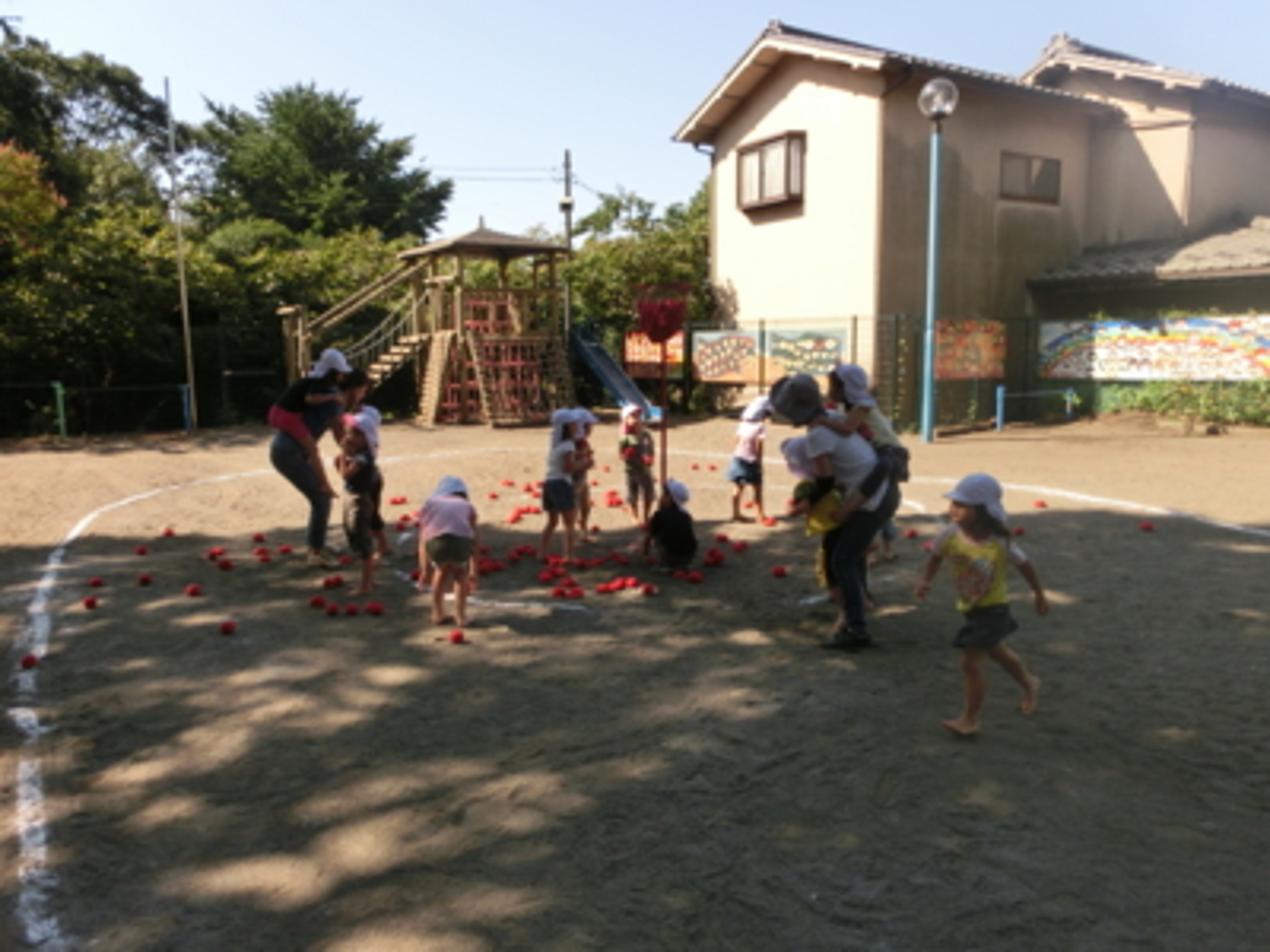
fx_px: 881
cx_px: 635
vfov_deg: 56.8
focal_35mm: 24
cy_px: 476
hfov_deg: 71.6
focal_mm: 4.24
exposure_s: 1/800
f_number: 3
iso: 80
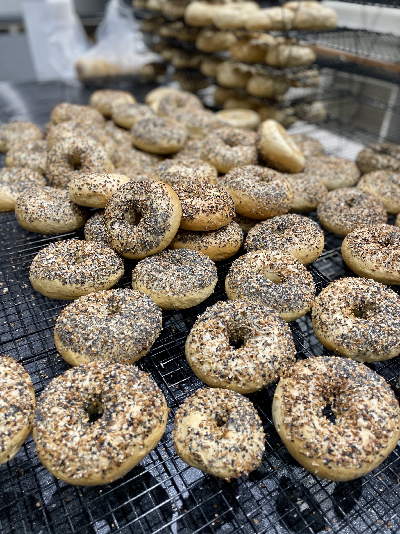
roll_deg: -1.4
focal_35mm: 26
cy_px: 267
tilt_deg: -36.3
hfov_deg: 53.1
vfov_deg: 67.3
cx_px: 200
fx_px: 401
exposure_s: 1/50
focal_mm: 4.2
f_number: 1.6
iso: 125
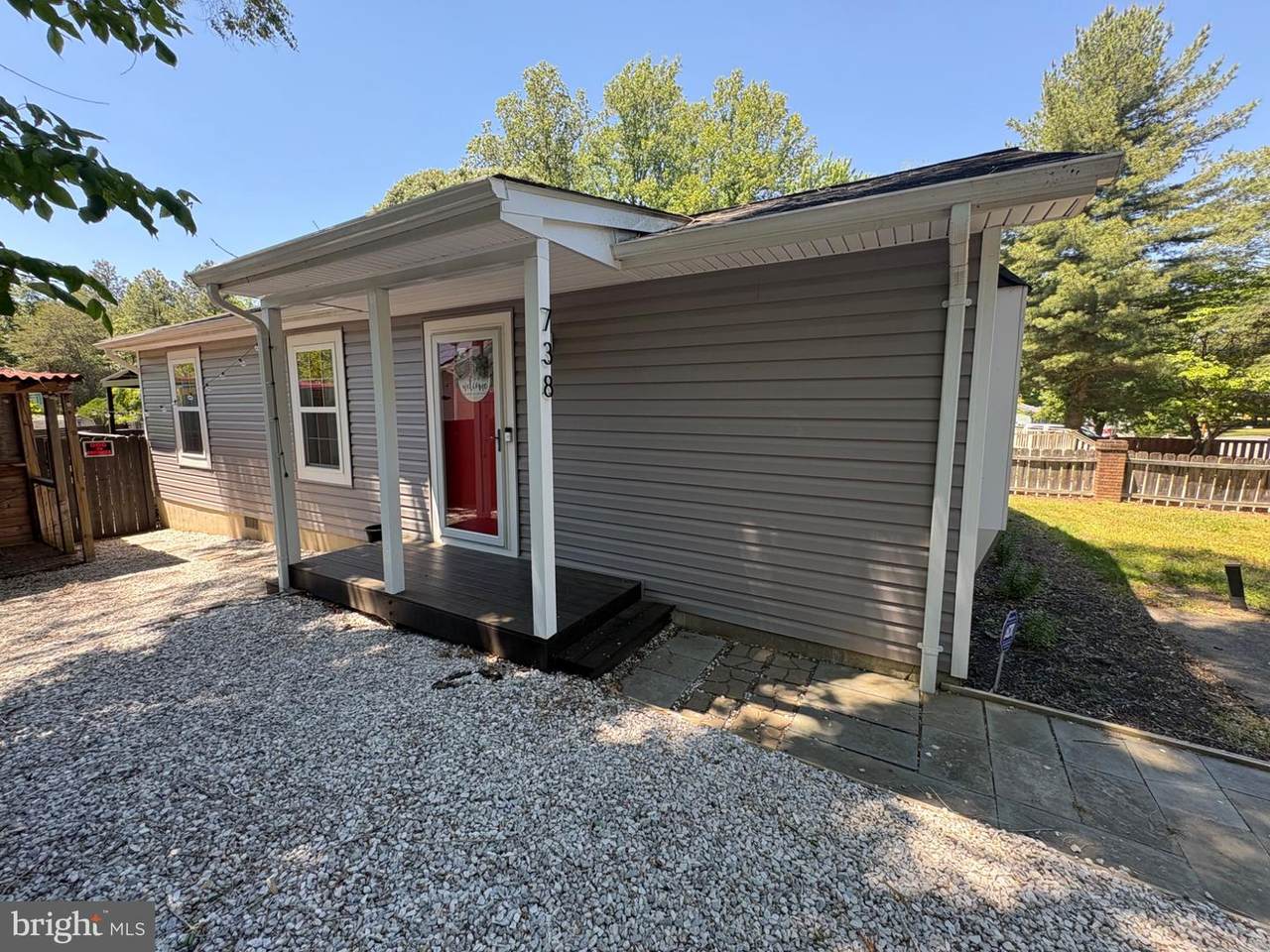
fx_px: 514
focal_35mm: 14
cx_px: 635
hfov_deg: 102.1
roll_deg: -0.3
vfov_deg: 85.7
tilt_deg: -7.4
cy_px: 476
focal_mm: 2.22
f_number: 2.2
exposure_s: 1/131
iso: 50
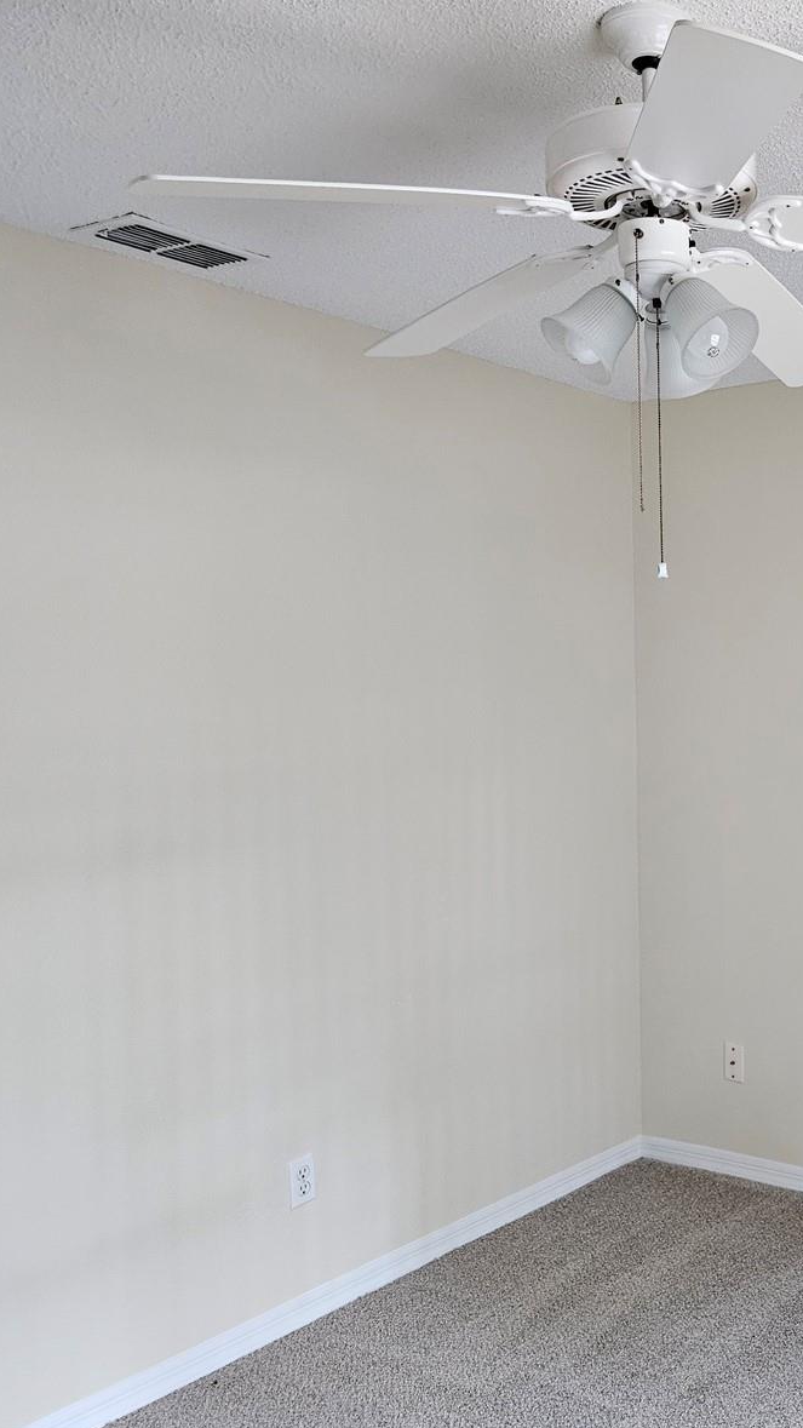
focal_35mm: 34
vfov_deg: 58.0
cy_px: 707
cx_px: 807
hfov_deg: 31.9
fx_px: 1287
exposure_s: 1/120
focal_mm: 5.4
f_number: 1.8
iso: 1000
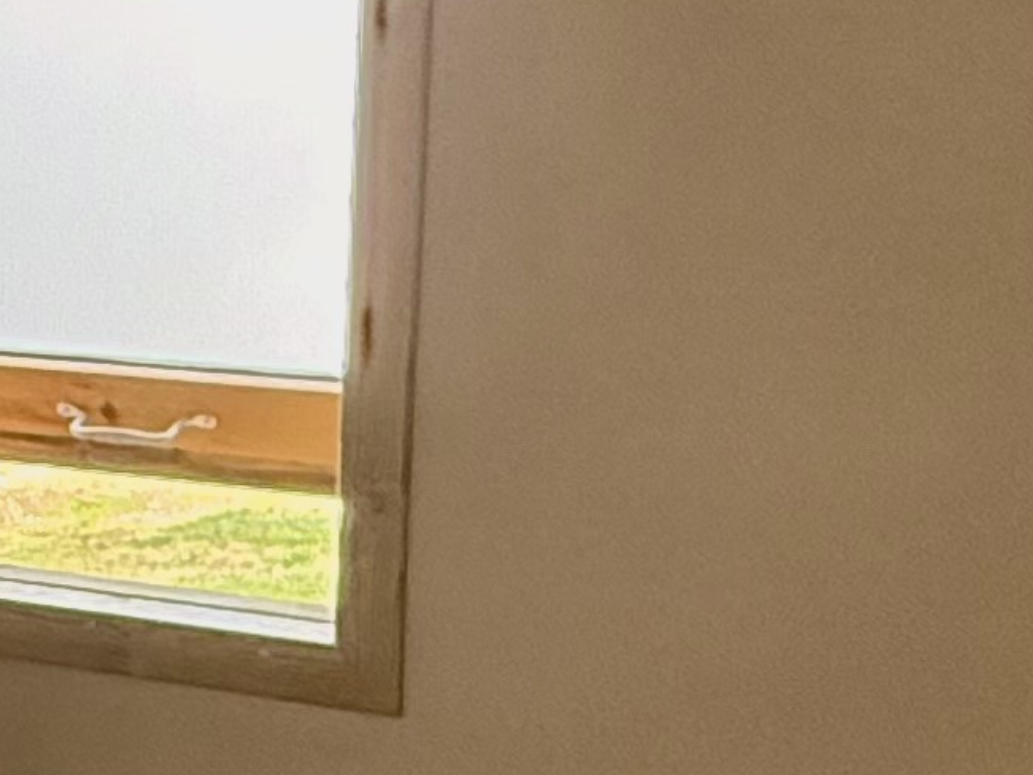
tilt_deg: -10.5
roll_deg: +2.7
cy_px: 471
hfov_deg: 19.4
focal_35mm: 86
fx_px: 2566
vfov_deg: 17.1
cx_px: -584
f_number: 2.2
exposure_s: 1/99
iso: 320
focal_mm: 2.22
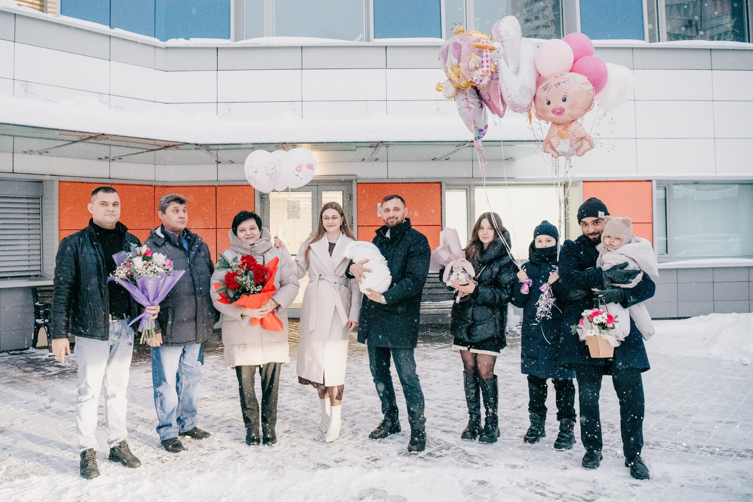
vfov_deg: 46.3
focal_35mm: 28
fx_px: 586
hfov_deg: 65.3
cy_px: 226
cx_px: 334
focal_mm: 24
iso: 4000
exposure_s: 1/250
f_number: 3.5
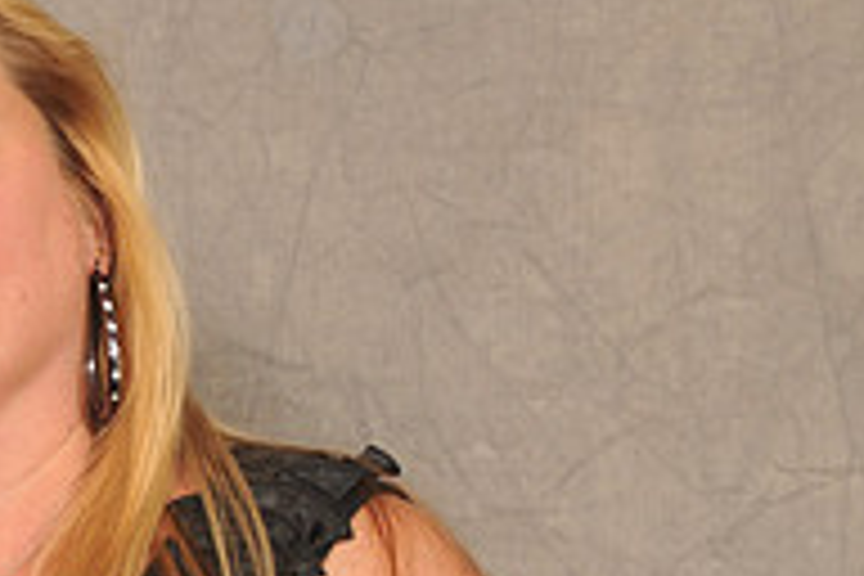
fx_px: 4776
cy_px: 493
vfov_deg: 6.9
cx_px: -328
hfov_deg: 10.1
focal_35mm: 199
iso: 200
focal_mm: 44
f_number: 5.6
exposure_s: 1/125
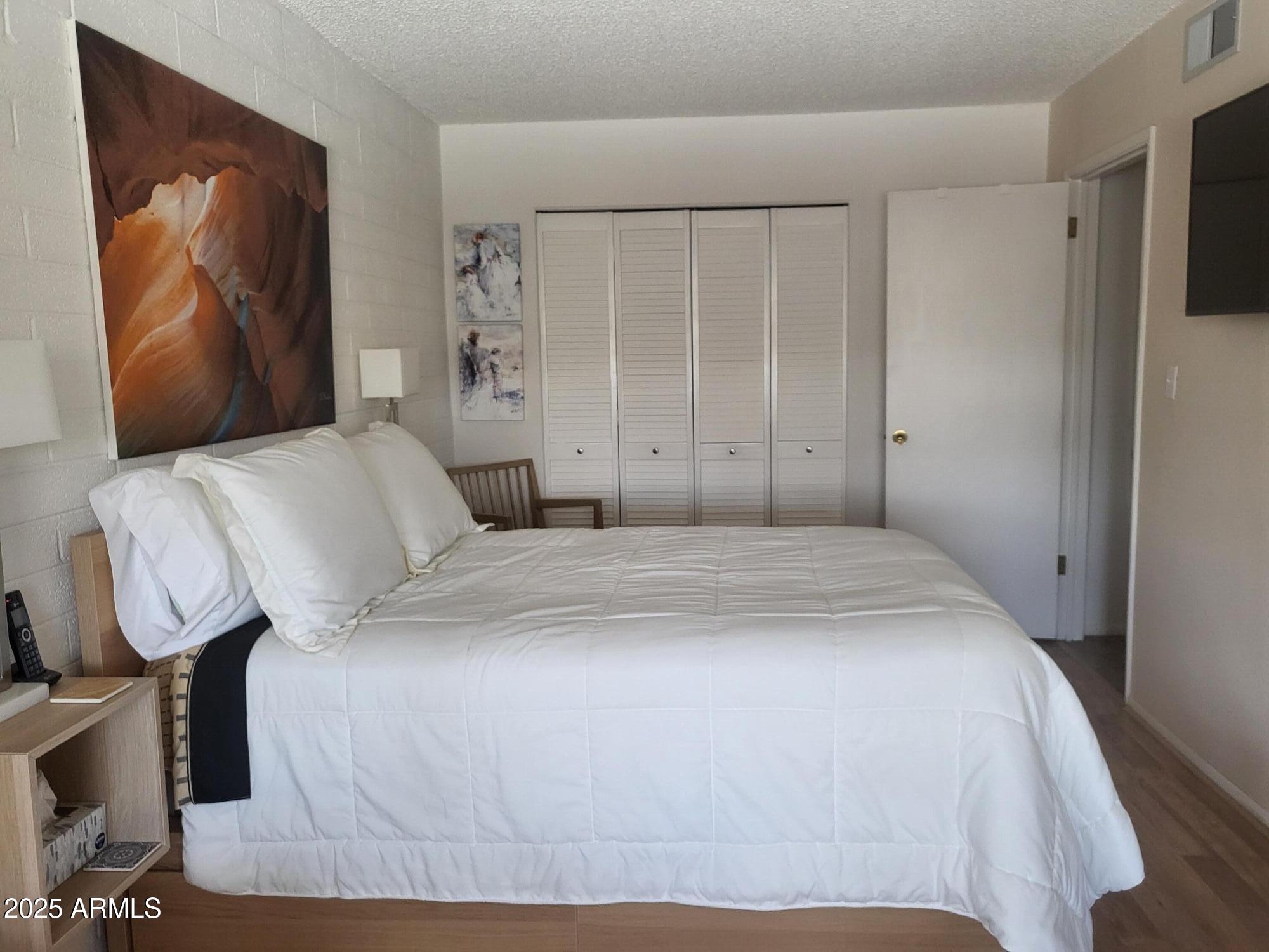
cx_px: 634
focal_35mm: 26
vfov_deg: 53.1
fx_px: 953
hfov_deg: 67.3
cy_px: 476
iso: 200
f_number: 1.8
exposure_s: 1/120
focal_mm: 4.25
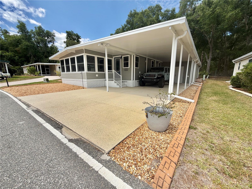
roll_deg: +1.0
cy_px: 94
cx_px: 126
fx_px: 102
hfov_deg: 102.1
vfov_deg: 85.7
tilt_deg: -10.0
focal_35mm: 14
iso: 20
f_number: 2.2
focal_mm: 2.22
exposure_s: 1/1087
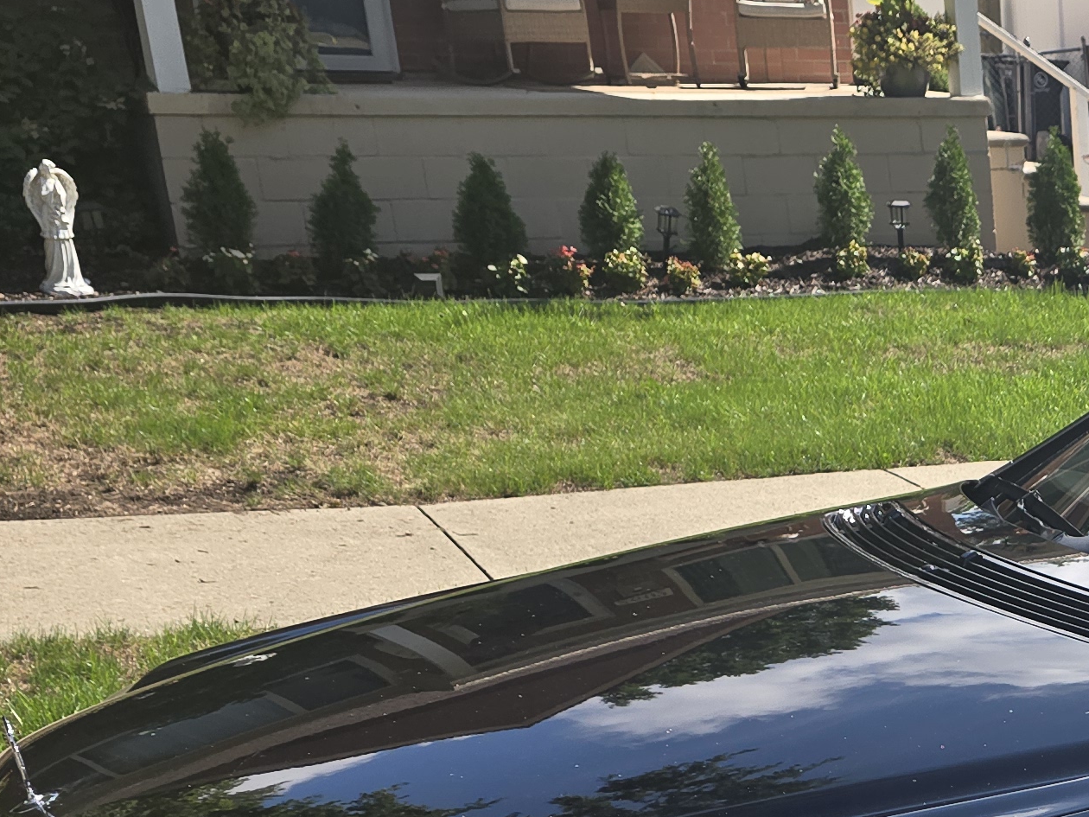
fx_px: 2297
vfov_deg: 18.9
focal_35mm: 73
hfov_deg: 23.2
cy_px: 1028
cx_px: 1475
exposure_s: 1/455
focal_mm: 6.3
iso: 12
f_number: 1.7
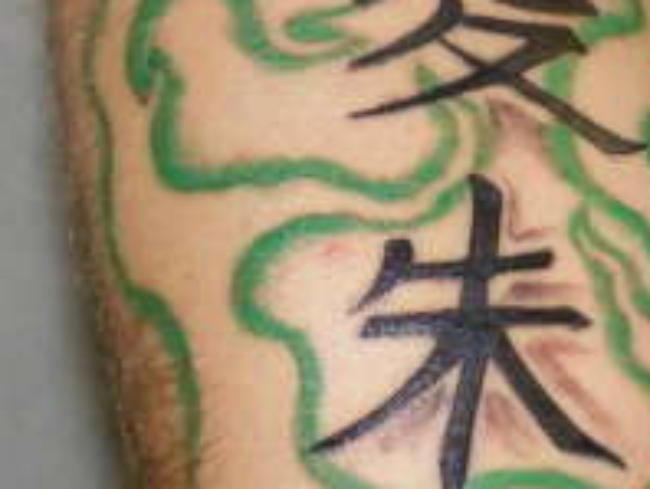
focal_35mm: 206
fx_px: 3873
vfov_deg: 7.2
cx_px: 712
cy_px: 387
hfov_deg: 9.5
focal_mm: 12.1
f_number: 3.5
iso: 200
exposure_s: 1/160
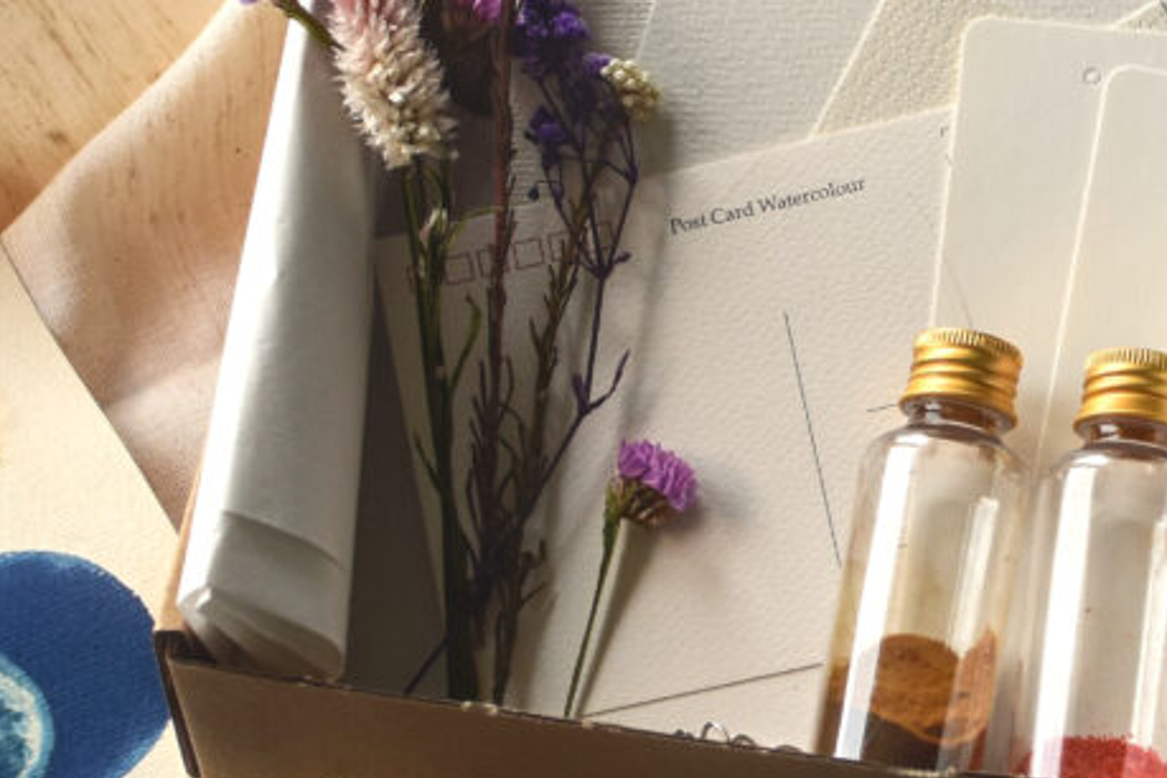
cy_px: 163
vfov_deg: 7.8
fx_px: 5694
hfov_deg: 11.7
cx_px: 948
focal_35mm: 176
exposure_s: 1/500
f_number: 5
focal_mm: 35
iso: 400
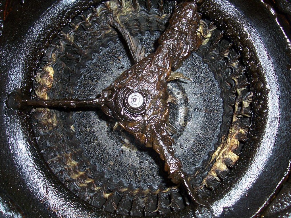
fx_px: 286
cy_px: 109
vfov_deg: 41.8
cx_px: 146
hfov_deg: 54.0
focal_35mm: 34
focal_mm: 5.6
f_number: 2.7
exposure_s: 1/60
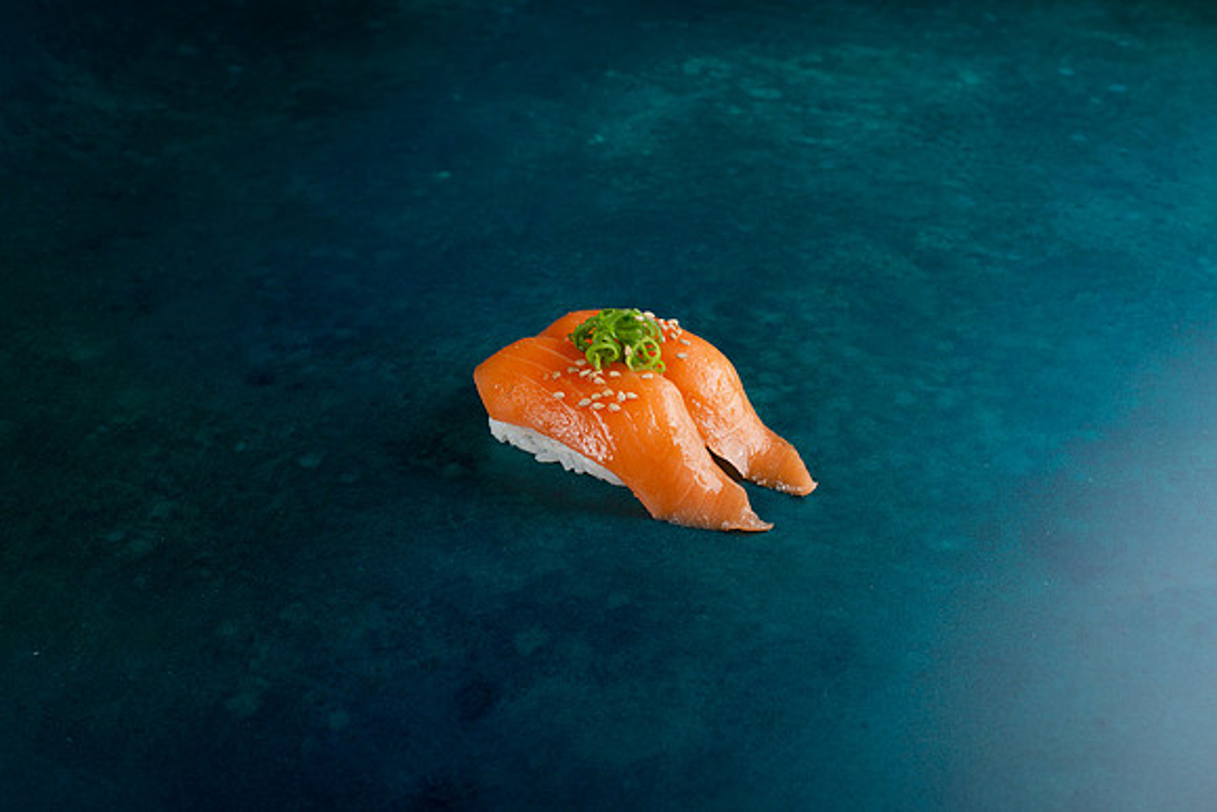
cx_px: 608
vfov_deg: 27.0
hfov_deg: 39.6
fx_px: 1691
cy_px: 406
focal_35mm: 50
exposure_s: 1/250
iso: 250
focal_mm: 50
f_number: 10
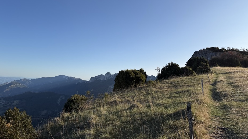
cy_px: 68
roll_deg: -3.5
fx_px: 191
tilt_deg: +3.4
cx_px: 111
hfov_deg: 65.9
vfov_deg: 40.2
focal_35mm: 29
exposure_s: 1/5319
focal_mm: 6.76
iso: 80
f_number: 1.78
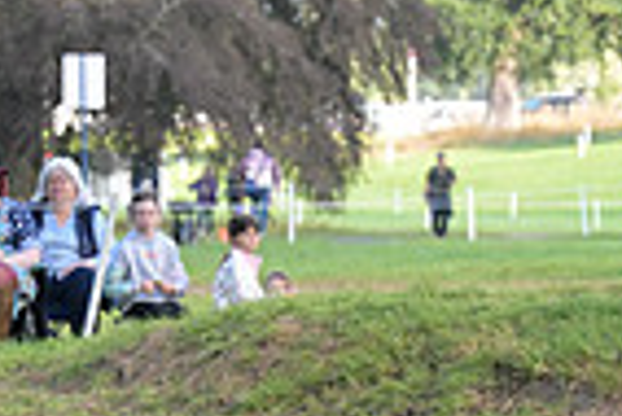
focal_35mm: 470
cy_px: 304
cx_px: 1257
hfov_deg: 4.3
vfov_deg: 2.9
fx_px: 8129
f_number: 5
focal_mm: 115
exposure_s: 1/1250
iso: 2800
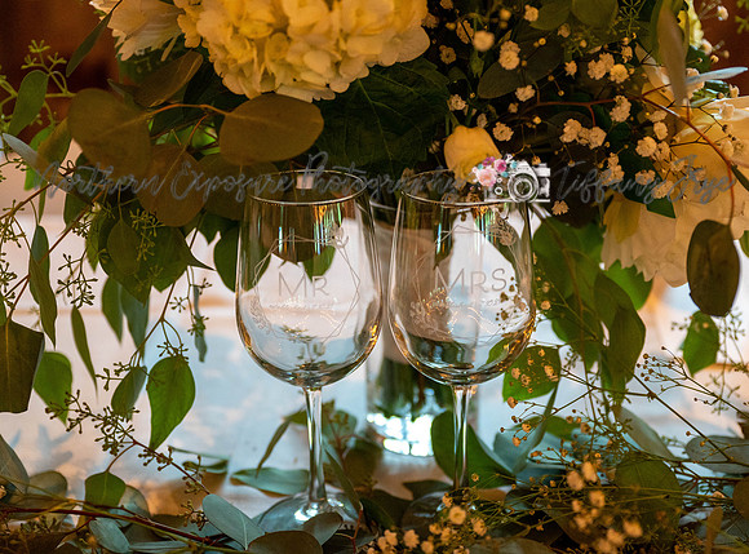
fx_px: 994
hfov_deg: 41.2
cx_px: 416
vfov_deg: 31.2
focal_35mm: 46
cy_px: 277
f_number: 2.8
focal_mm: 43
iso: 3200
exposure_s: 1/100
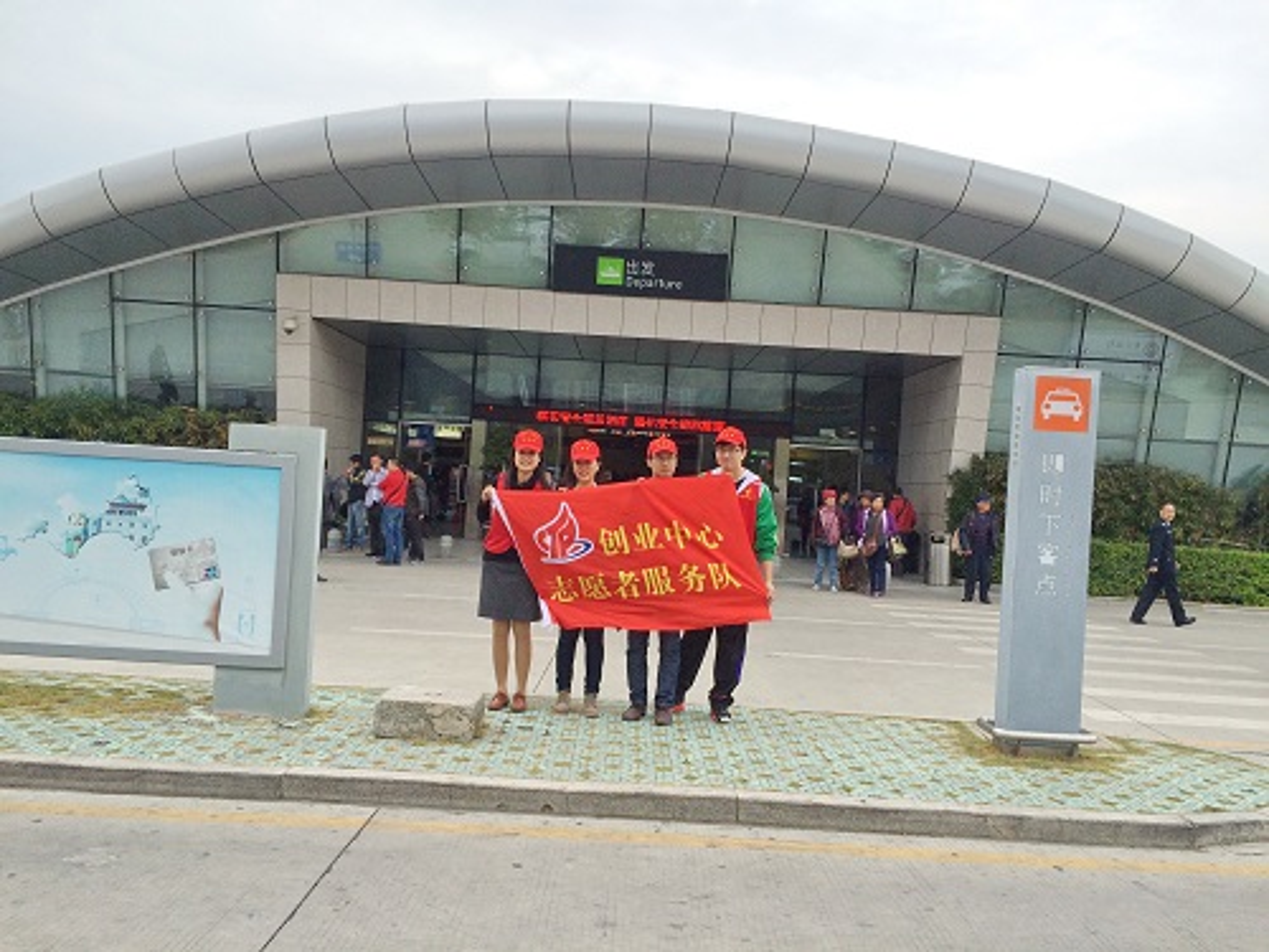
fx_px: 1063
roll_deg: -3.1
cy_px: 476
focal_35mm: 29
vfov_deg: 48.2
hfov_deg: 61.7
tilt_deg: -0.6
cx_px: 634
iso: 32
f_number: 2.2
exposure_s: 1/707
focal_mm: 4.15
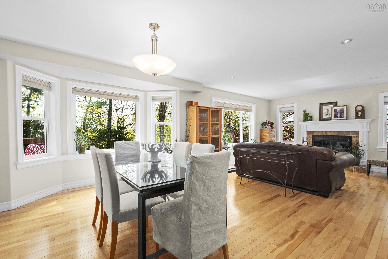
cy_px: 130
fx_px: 162
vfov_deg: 77.3
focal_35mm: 15
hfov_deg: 100.4
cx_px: 194
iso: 400
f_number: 10
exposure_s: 1/15
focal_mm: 10
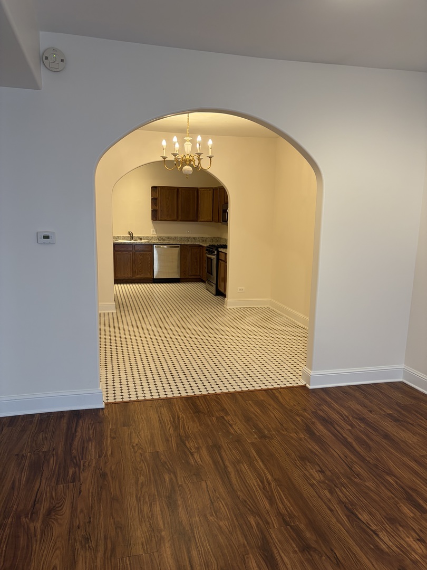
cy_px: 285
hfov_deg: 53.1
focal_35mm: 26
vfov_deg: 67.3
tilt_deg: -6.6
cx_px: 214
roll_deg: -1.0
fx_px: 428
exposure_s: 1/60
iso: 100
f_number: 1.6
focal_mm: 5.96
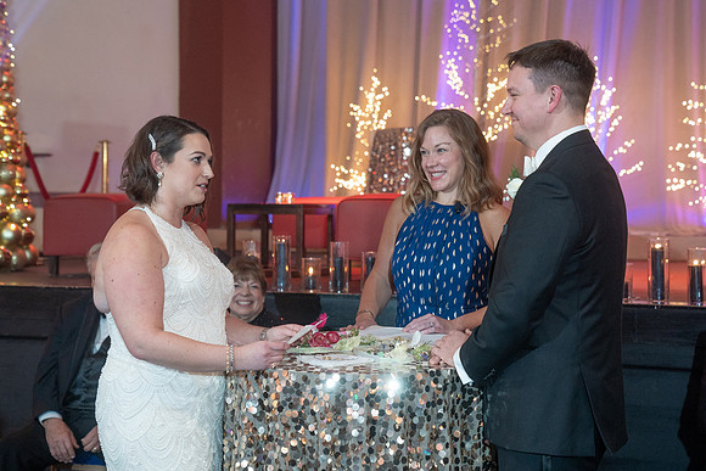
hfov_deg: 31.0
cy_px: 216
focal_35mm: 65
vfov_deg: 21.0
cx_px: 357
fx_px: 1272
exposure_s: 1/100
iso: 2500
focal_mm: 59
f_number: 4
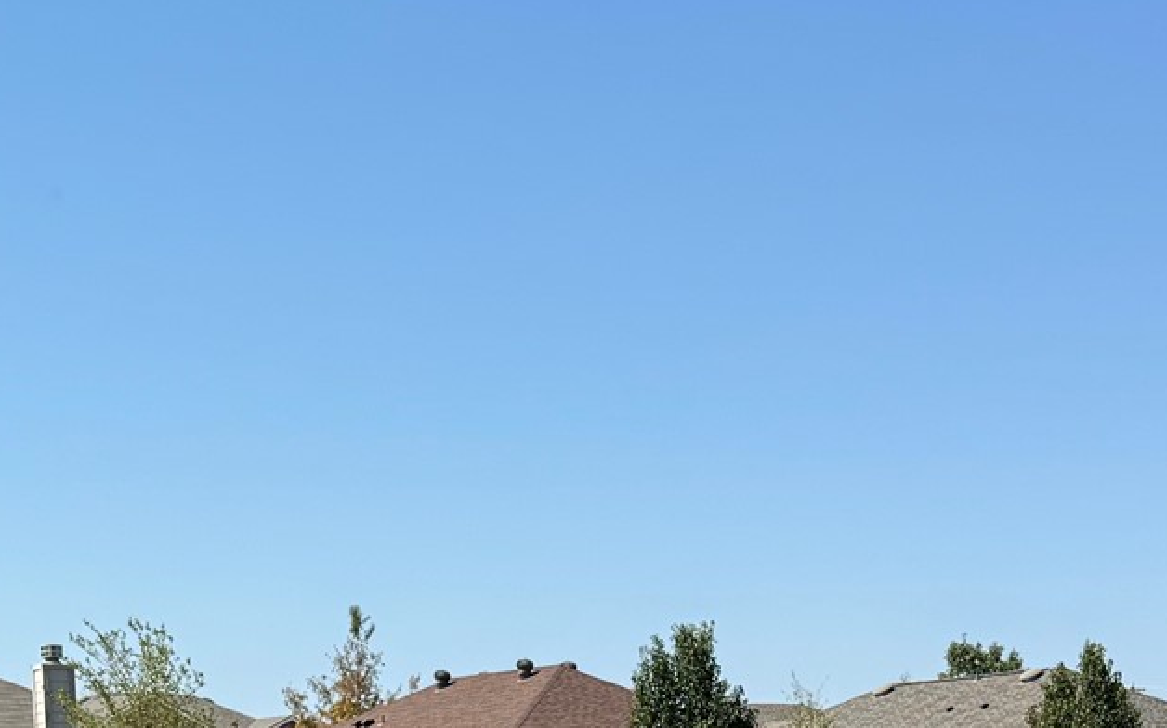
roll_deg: +0.6
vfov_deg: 13.8
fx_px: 2639
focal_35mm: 83
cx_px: 570
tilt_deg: -10.6
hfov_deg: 24.9
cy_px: 1371
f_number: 1.78
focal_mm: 6.76
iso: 80
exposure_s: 1/3597
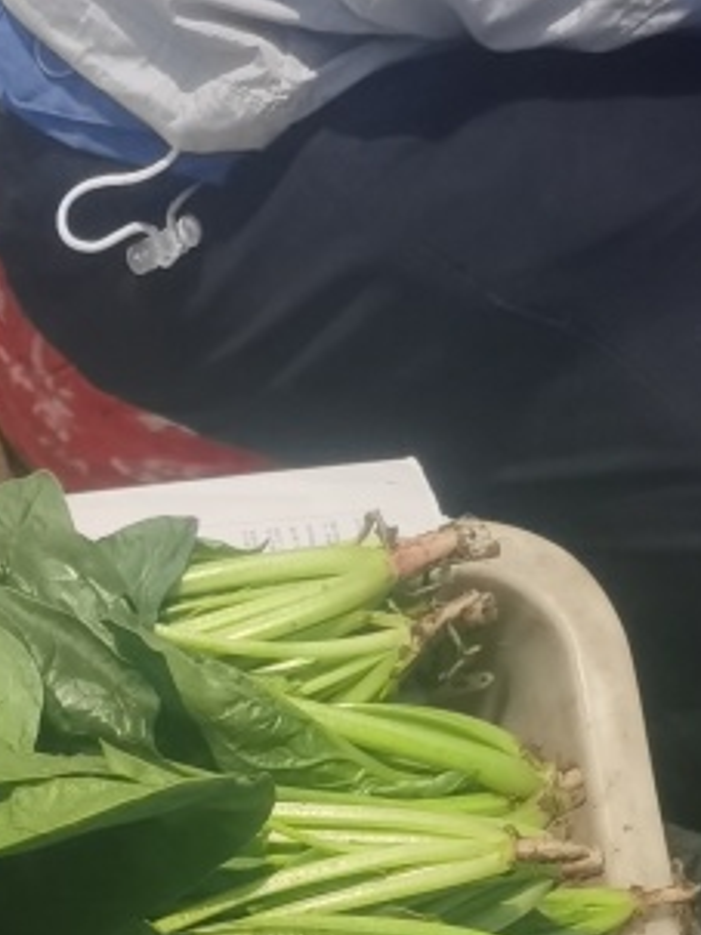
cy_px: 1421
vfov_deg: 18.3
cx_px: -442
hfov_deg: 14.2
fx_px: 2567
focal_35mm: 95
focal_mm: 5.58
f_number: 1.8
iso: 50
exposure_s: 1/4854
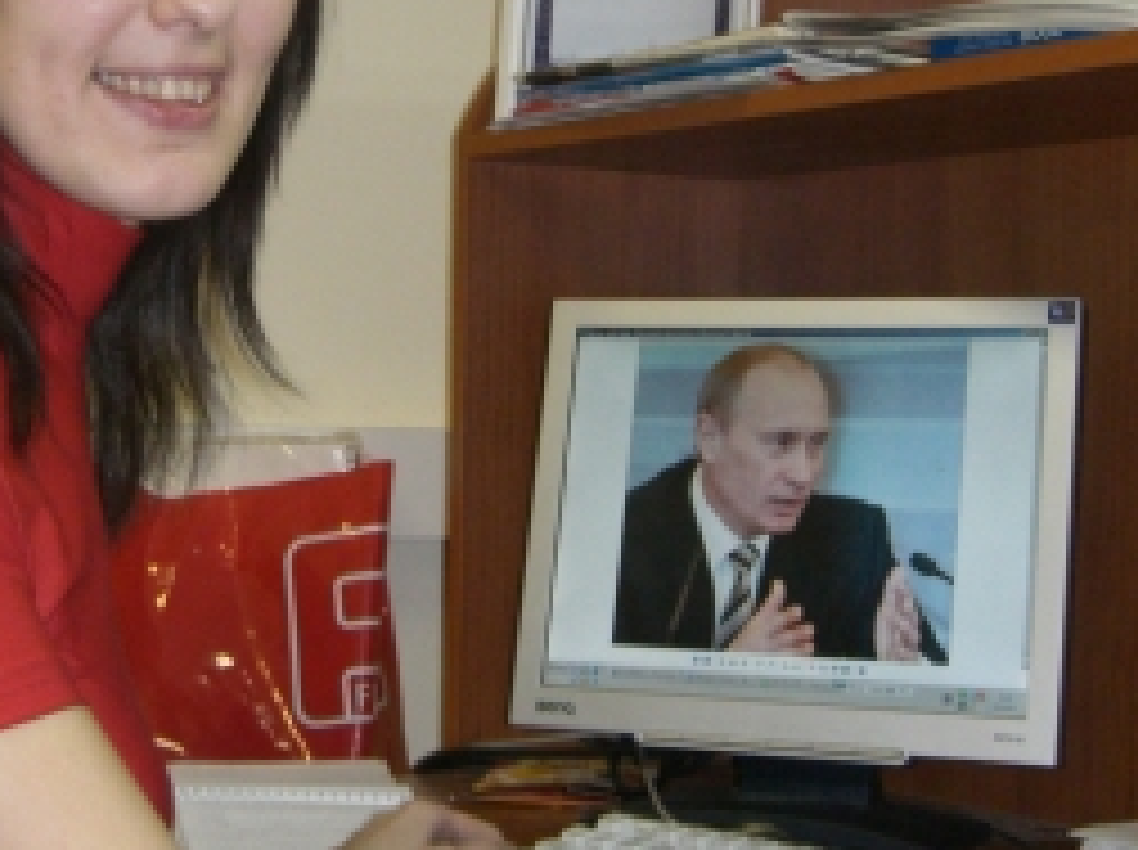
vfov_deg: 25.4
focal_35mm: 57
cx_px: 328
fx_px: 1871
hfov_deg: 33.4
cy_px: 238
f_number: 2.8
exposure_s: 1/60
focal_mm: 7.9
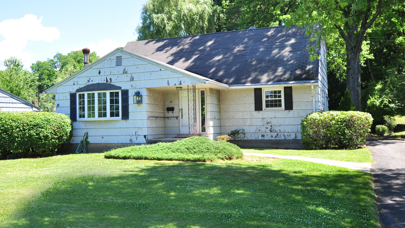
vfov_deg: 36.7
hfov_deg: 61.0
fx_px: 344
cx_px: 206
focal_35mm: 32
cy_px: 110
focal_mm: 20
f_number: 8
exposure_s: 1/250
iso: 400
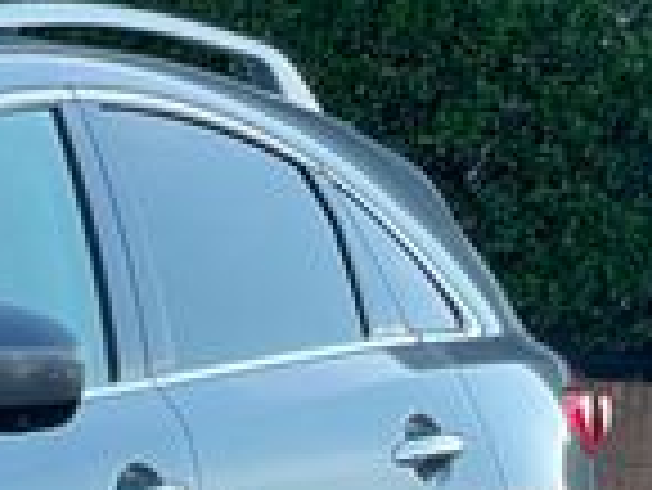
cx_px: -742
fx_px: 4336
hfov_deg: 8.1
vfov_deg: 6.4
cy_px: 701
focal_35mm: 230
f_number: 2
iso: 25
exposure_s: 1/224
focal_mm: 6
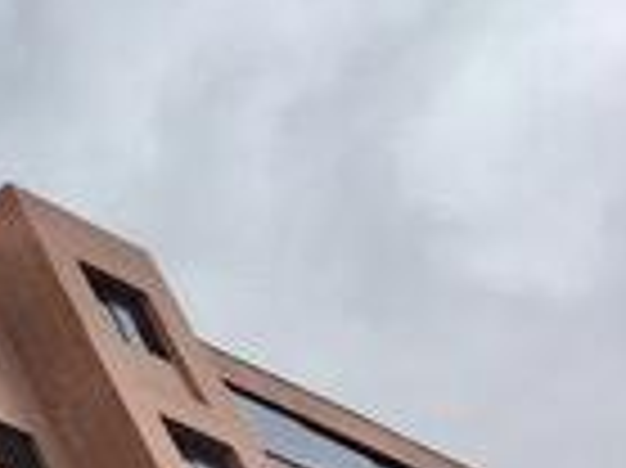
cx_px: -775
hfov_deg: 12.3
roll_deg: +8.3
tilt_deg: +43.2
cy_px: 693
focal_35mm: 134
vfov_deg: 10.7
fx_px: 2421
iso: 25
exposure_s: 1/962
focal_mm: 4.15
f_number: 2.2
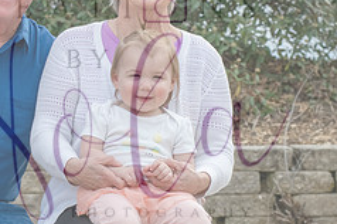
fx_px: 1963
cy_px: 87
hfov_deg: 9.8
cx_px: 105
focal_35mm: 210
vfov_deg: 6.5
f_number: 9
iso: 400
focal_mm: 86
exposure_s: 1/640
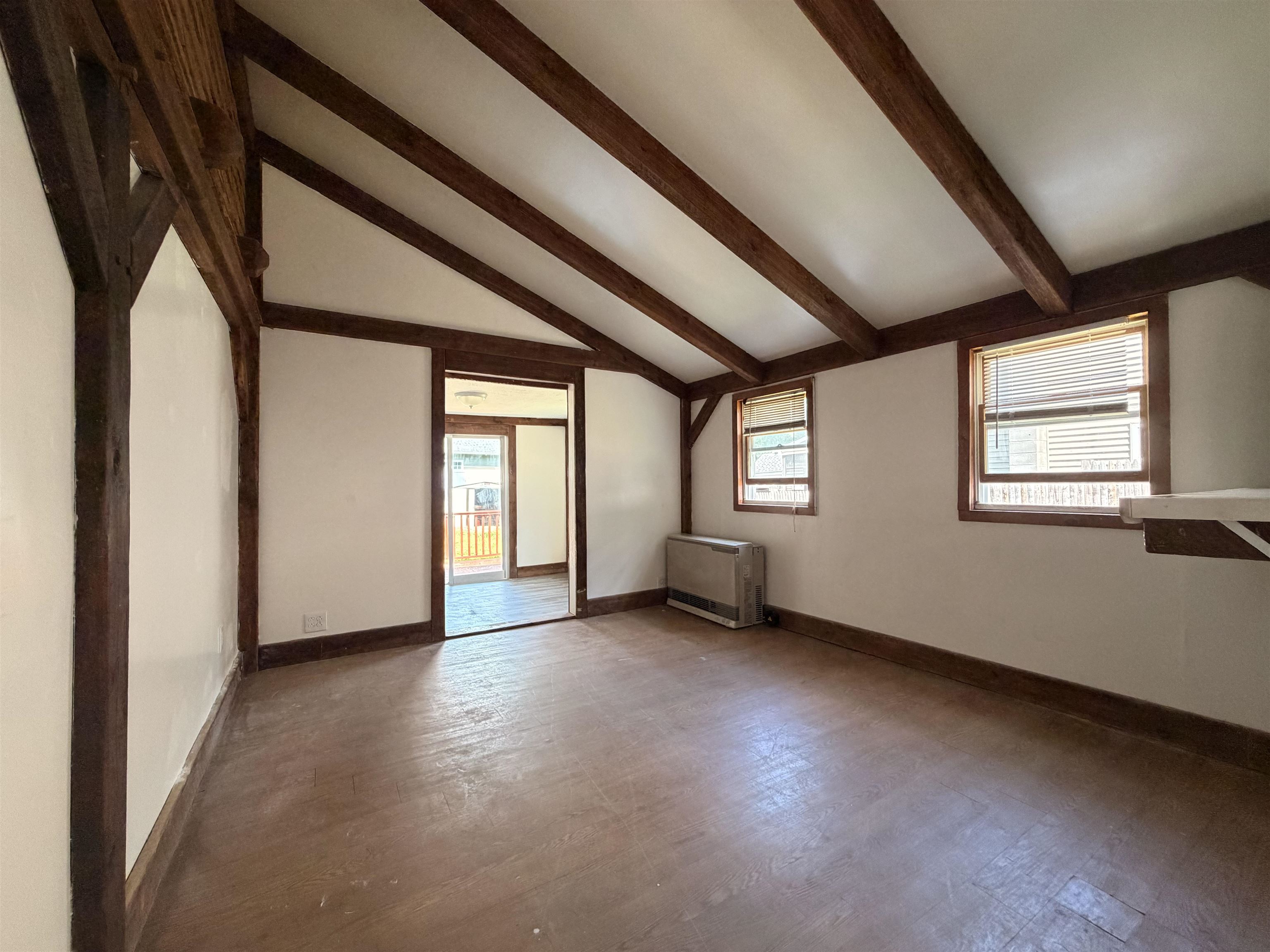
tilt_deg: +0.6
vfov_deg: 85.7
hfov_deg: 102.1
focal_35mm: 14
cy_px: 476
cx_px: 635
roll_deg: +1.4
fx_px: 514
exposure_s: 1/60
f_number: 2.2
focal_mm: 2.22
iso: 320
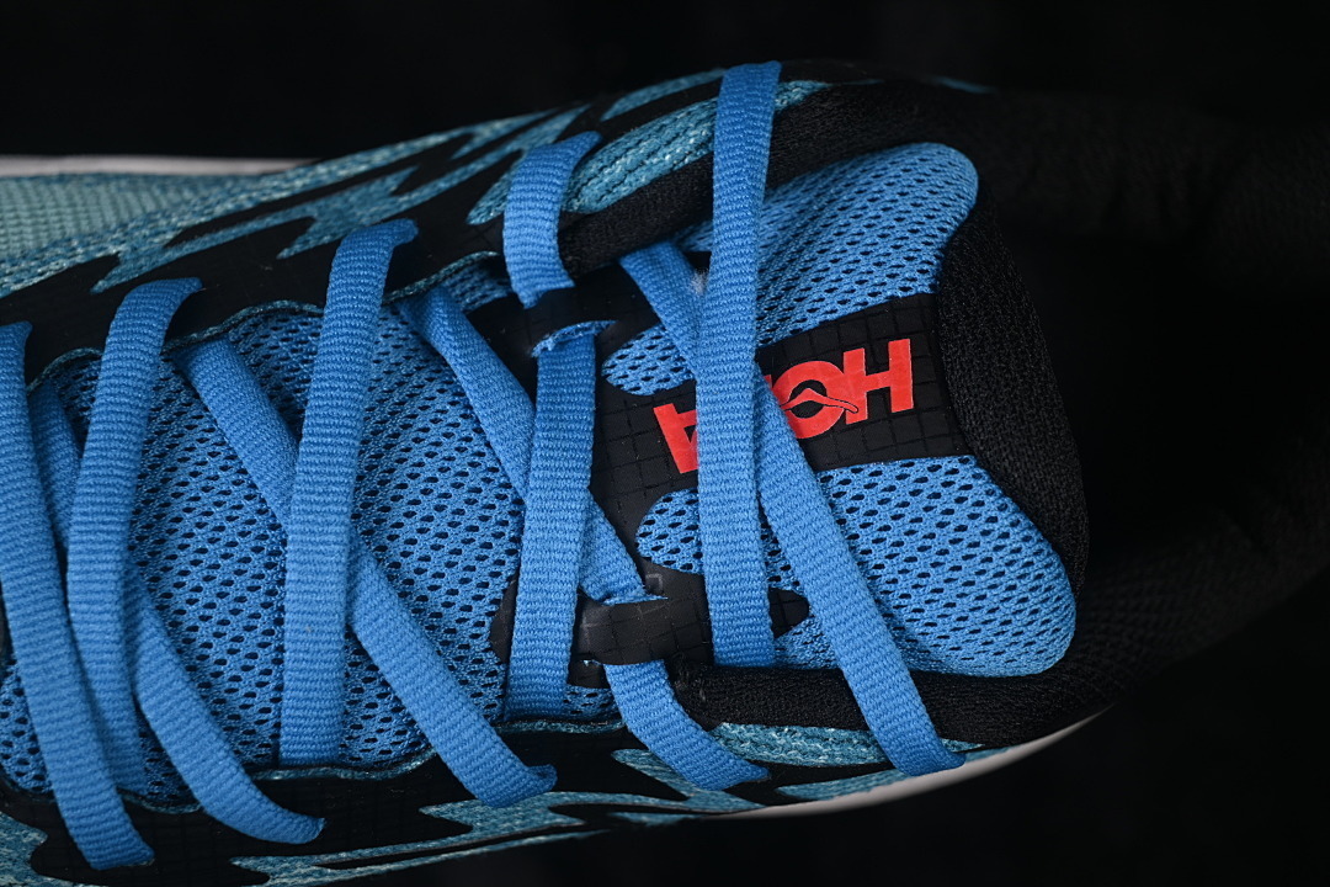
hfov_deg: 27.0
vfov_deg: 18.2
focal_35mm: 75
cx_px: 665
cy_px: 444
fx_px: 2771
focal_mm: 50
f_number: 7.1
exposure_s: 1/80
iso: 160
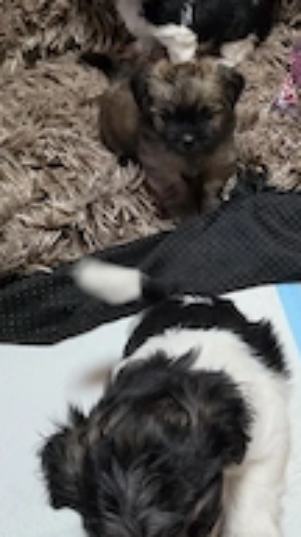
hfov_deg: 22.4
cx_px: 273
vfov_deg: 39.2
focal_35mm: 52
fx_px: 741
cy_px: 156
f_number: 1.4
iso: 1250
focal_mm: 6.5
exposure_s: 1/101
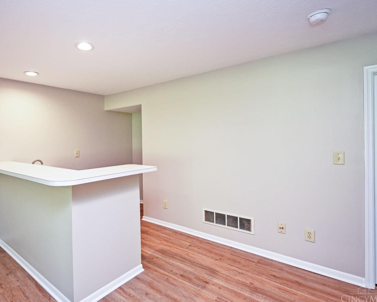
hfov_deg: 79.7
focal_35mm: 20
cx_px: 138
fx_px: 219
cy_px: 141
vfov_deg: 69.0
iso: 720
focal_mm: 15.5
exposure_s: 1/60
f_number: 4
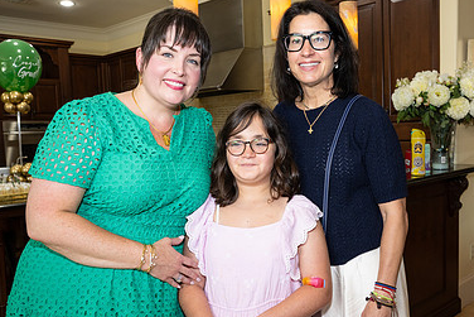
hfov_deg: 51.8
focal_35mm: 37
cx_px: 257
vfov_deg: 35.9
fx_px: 487
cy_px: 179
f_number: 5.6
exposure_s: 1/80
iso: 800
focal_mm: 24
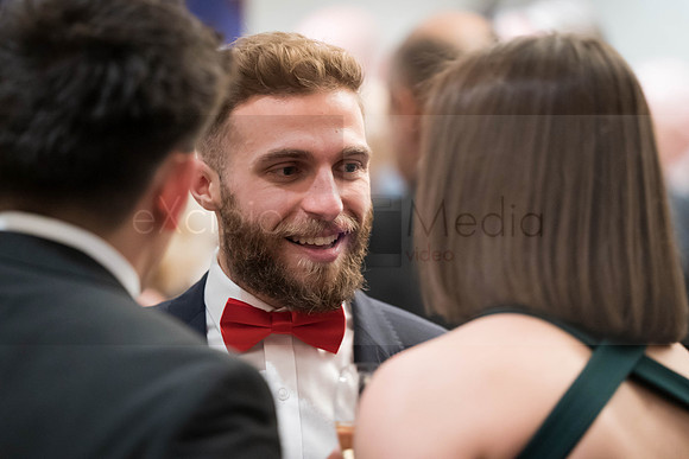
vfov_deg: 6.9
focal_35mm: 200
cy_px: 230
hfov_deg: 10.3
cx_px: 344
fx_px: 3828
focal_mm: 200
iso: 6400
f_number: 2.8
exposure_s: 1/40
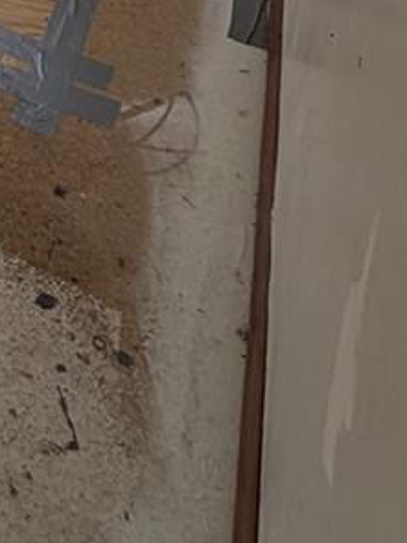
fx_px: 894
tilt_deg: -20.0
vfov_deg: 24.2
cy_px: -322
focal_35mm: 57
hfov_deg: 19.2
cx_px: -331
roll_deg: +0.7
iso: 40
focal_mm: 2.22
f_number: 2.2
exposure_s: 1/132
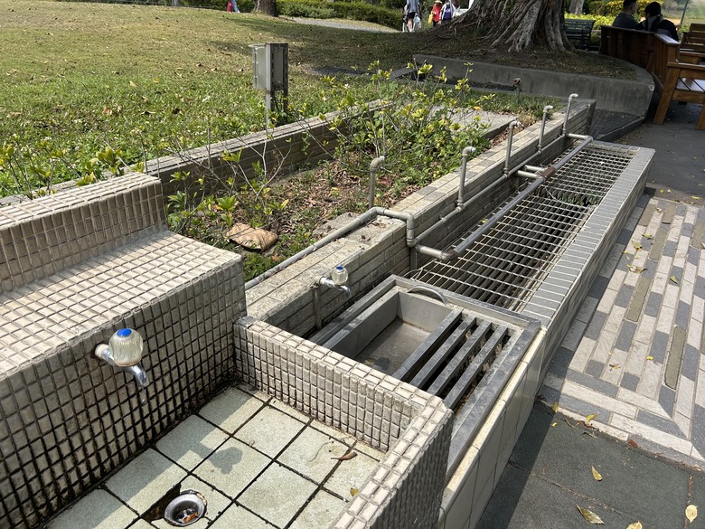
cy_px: 264
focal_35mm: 26
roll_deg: -1.7
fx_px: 530
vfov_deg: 53.1
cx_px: 352
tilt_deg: -26.2
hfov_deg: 67.3
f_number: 1.5
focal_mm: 5.7
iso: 50
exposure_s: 1/3571
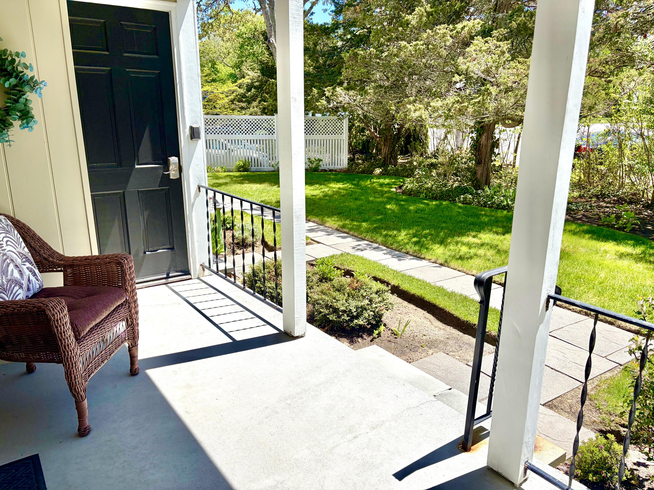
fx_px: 491
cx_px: 327
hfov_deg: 67.3
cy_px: 245
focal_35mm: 26
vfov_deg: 53.1
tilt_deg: -15.1
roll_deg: -0.1
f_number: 1.6
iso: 50
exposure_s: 1/2865
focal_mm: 5.96
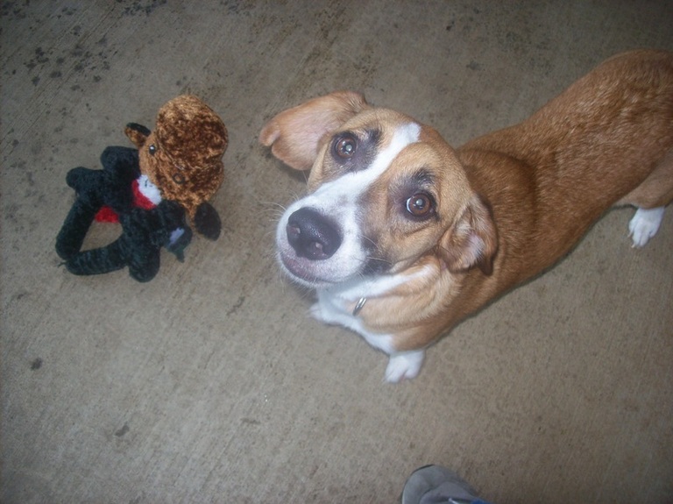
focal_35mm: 36
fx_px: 699
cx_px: 336
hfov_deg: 51.4
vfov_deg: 39.6
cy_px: 252
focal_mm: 6
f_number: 2.7
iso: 80
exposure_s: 1/64
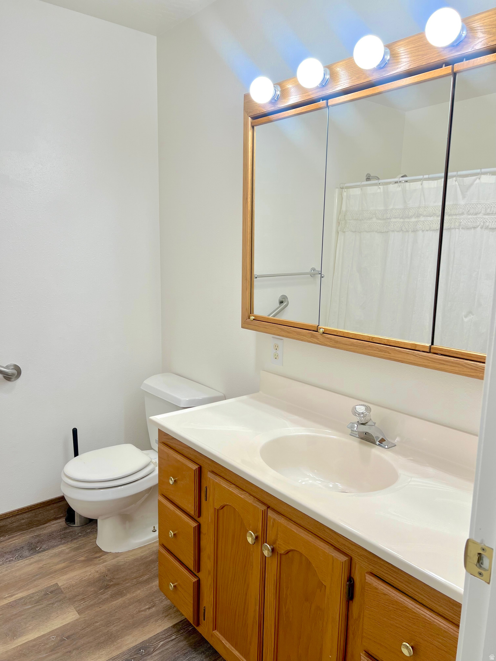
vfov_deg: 67.3
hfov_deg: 53.1
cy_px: 330
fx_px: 497
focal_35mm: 26
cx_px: 248
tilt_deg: -9.3
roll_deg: -0.5
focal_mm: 5.7
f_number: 1.5
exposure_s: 1/120
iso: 40
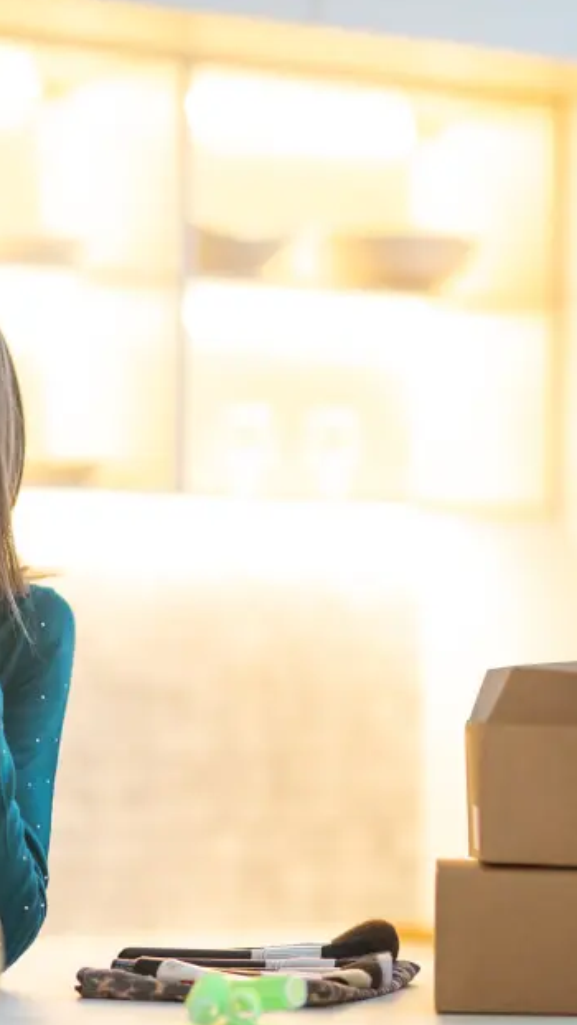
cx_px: 122
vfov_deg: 15.0
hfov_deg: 8.5
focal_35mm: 143
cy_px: 540
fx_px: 3888
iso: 320
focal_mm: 85
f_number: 2.2
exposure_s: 1/200
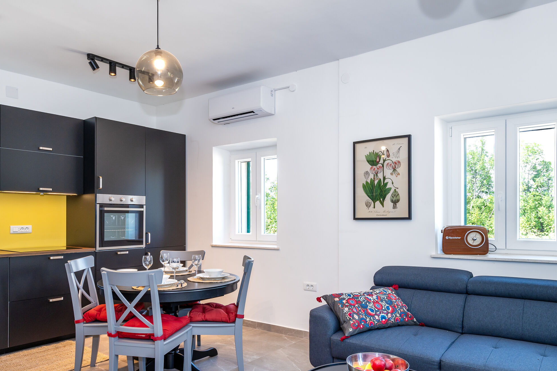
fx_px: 417
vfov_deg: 47.7
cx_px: 263
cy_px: 216
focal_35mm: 27
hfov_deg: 67.4
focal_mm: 19
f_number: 7.1
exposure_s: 1/25
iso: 100
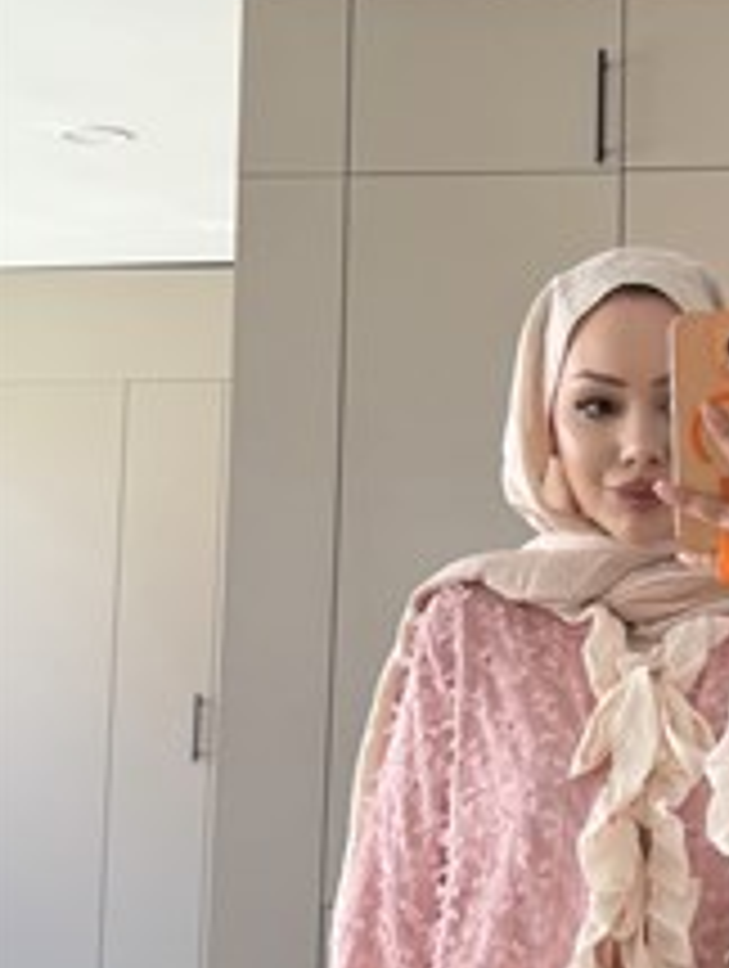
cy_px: 831
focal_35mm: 46
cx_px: 680
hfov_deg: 30.0
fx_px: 1288
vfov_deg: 38.9
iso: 100
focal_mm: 6.76
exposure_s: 1/121
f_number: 1.78
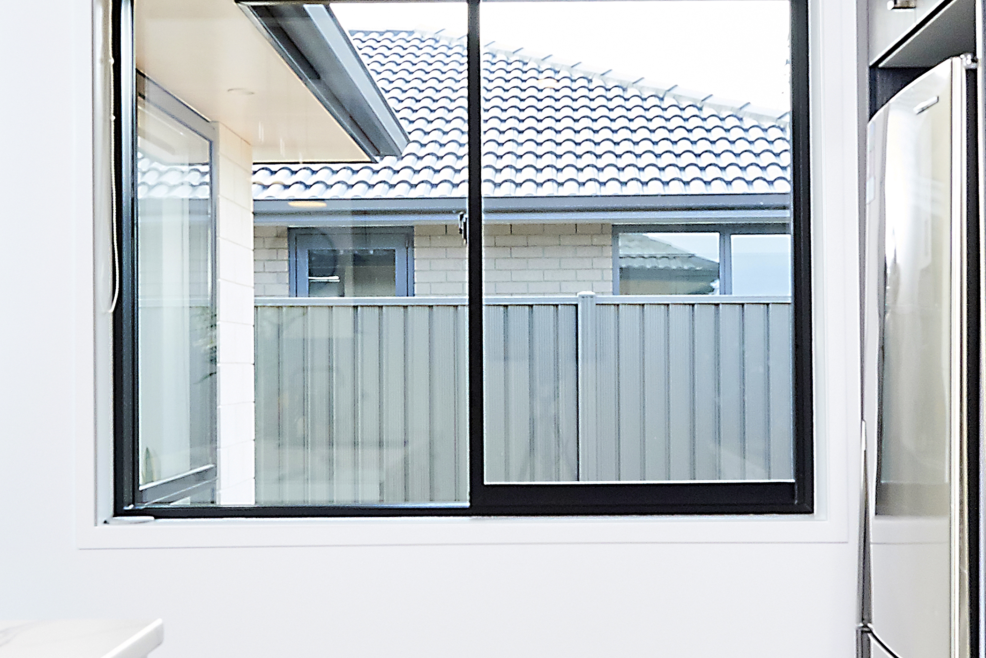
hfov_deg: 40.3
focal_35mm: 49
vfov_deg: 27.5
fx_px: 1342
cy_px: 310
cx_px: 452
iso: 800
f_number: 8
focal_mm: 14
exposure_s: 1/100
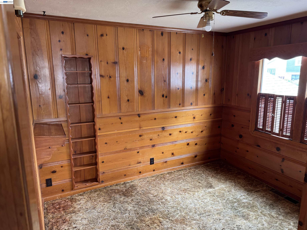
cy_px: 115
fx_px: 213
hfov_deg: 71.6
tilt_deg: -14.3
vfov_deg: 56.8
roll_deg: +0.6
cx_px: 154
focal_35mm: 24
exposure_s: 1/48
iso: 250
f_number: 1.78
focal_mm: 6.76
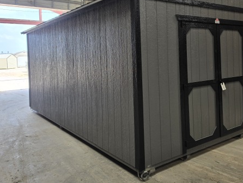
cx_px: 137
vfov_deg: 42.4
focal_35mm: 33
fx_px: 232
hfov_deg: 55.2
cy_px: 62
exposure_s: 1/180
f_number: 1.4
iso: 20
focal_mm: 6.5
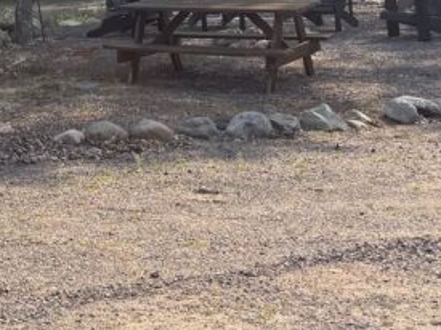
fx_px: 1184
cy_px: -131
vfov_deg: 15.0
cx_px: -246
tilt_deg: +1.0
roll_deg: -1.3
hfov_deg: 18.4
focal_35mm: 93
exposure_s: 1/3021
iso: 100
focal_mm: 6.76
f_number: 1.78
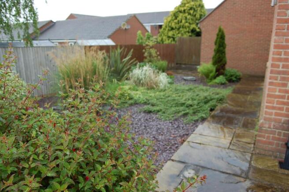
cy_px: 96
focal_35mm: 27
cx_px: 144
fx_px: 217
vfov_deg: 47.8
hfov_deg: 67.4
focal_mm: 18
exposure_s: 1/125
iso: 400
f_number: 5.6
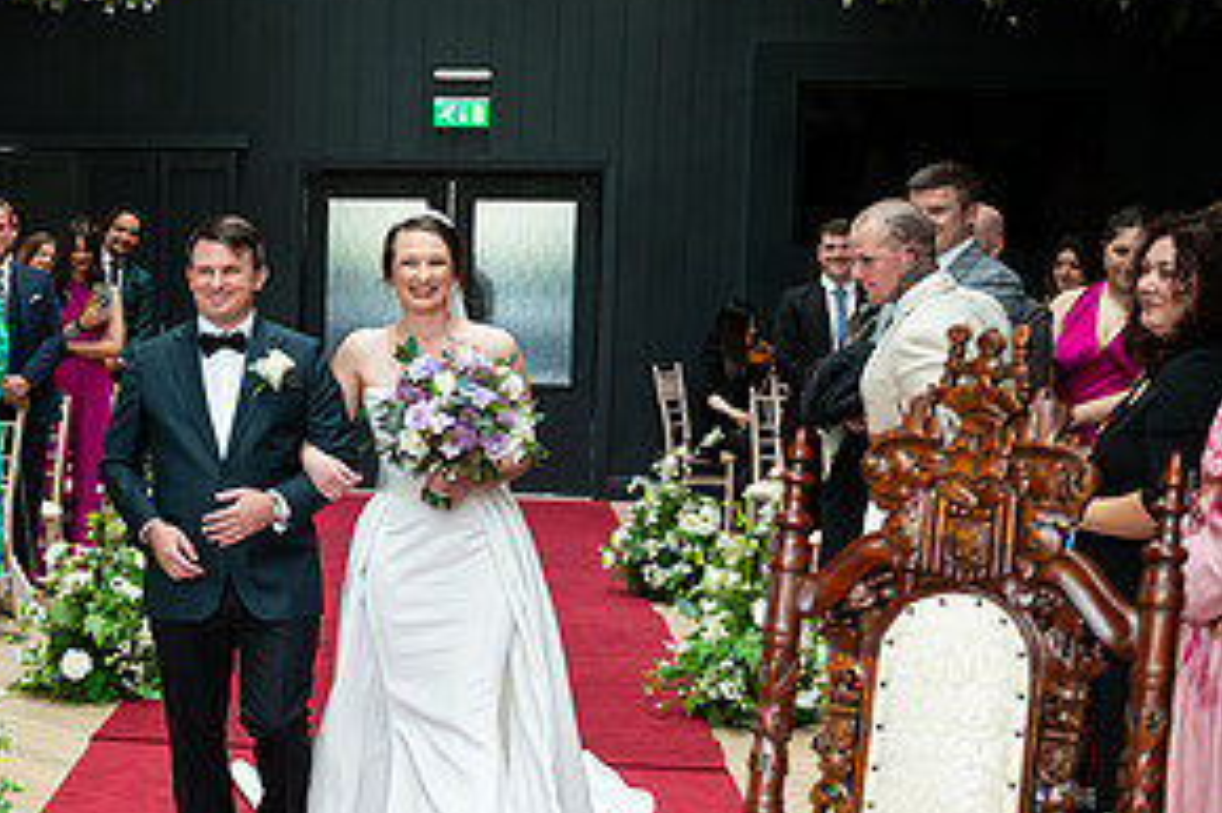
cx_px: 4
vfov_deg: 17.9
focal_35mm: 76
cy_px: 482
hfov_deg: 25.4
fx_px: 2578
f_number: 3.5
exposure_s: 1/200
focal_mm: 38
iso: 400
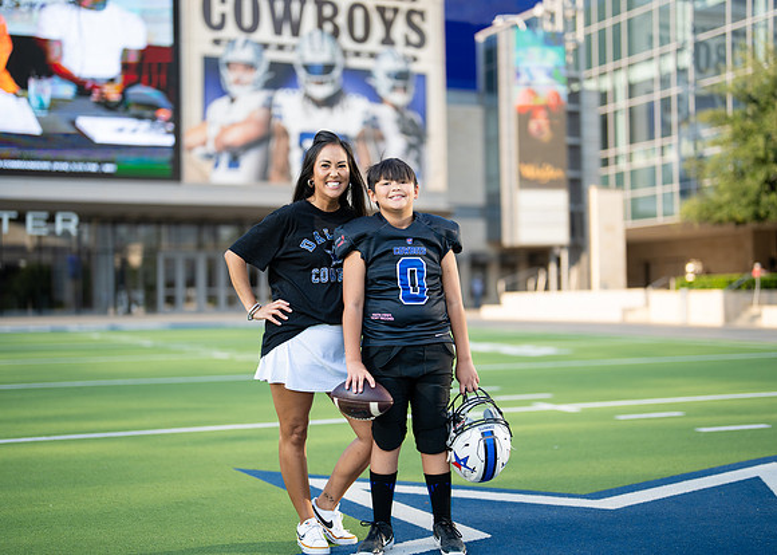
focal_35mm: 54
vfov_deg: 26.0
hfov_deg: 35.9
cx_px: 380
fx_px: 1200
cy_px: 283
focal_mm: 50
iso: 100
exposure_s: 1/2500
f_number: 1.2
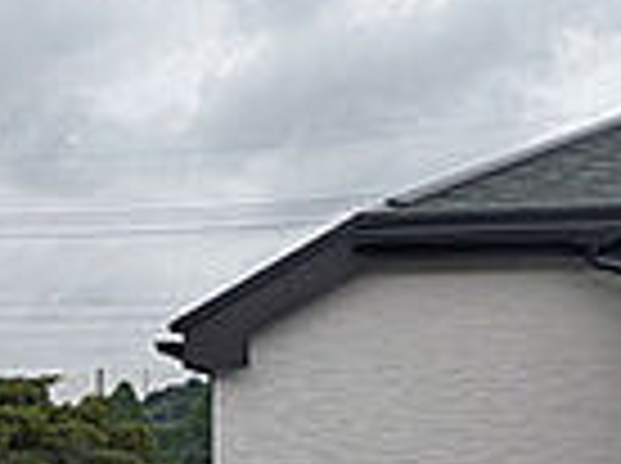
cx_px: 122
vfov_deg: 23.0
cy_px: 331
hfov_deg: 30.0
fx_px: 1128
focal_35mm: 63
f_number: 2.2
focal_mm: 1.83
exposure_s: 1/1188
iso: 51
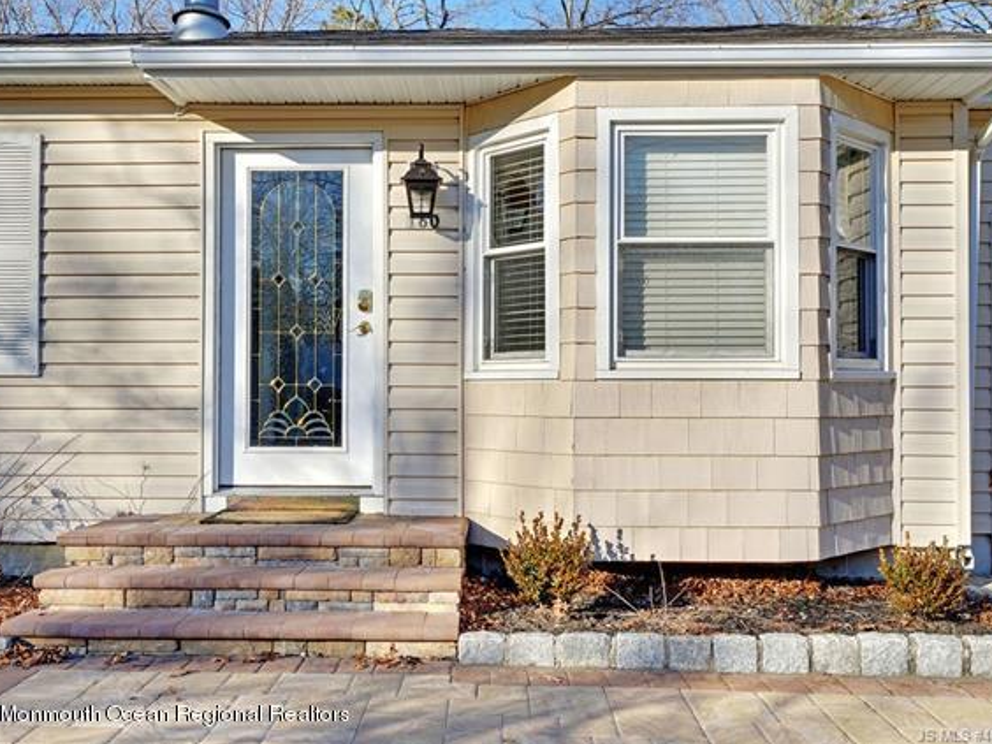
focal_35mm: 36
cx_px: 482
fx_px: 1032
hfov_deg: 51.3
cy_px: 371
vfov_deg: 39.7
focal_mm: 33
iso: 100
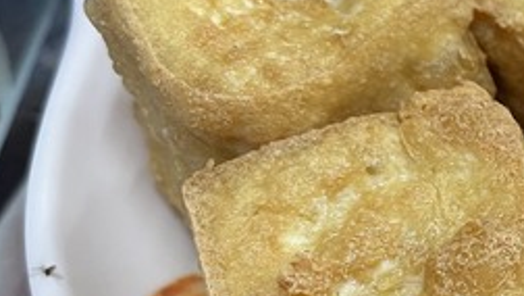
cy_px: 190
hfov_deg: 22.5
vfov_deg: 14.9
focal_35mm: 81
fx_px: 1126
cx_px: 738
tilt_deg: -54.0
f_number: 1.6
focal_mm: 5.1
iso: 160
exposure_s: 1/60
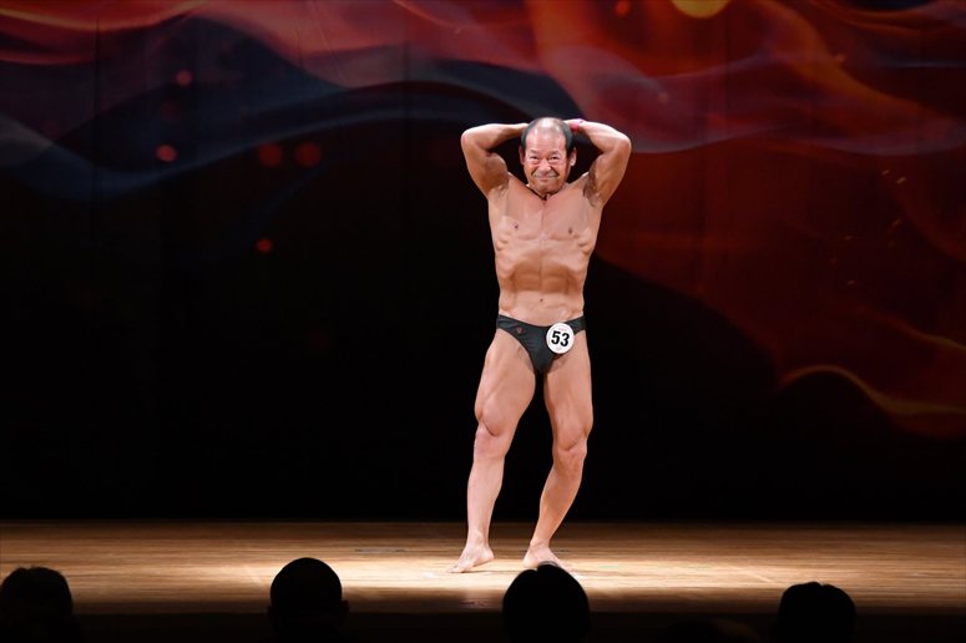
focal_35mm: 225
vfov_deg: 6.1
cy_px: 322
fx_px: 6035
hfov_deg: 9.2
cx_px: 483
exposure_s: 1/400
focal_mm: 150
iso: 4000
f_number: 5.6
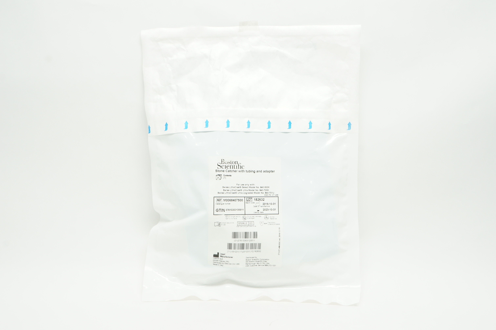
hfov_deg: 48.0
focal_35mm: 40
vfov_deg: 32.9
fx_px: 557
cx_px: 248
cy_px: 165
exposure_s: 1/15
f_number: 11
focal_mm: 27
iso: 400
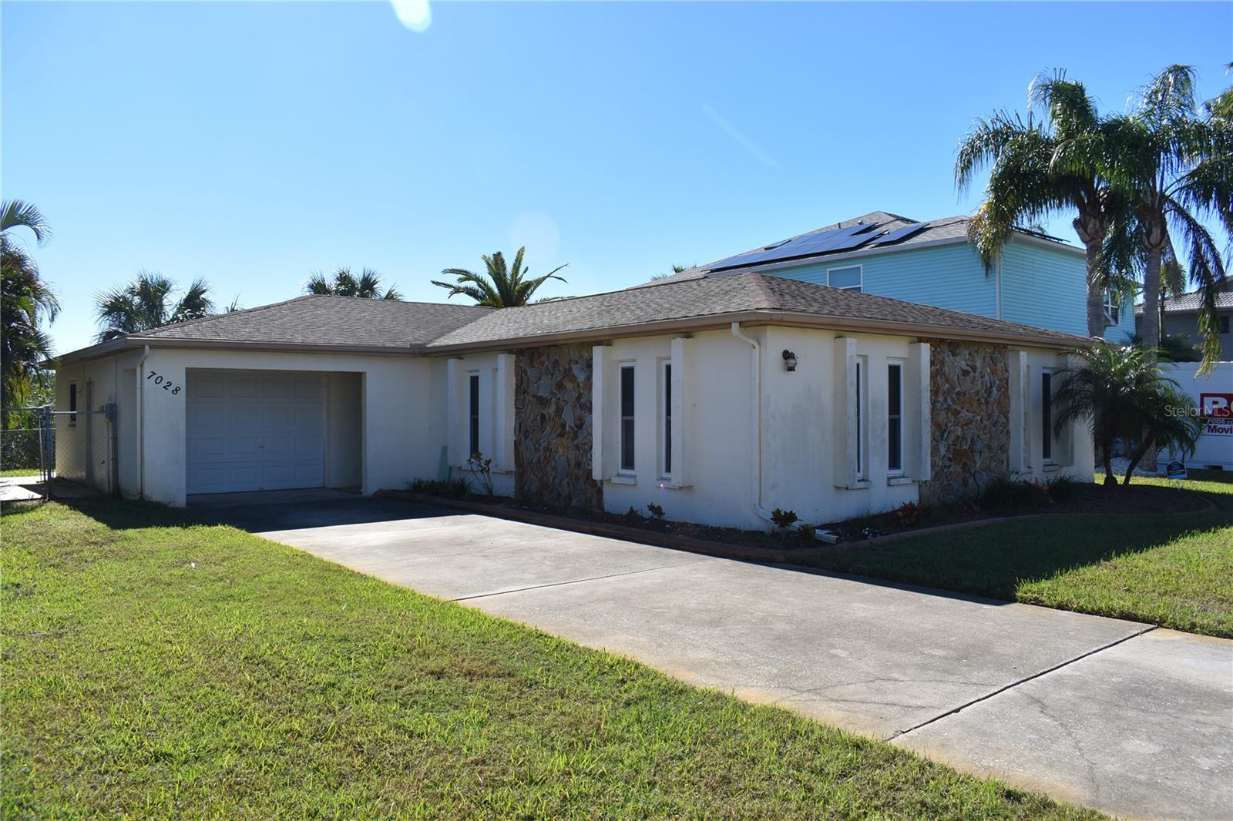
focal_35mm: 27
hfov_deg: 67.4
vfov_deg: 47.9
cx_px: 616
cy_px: 410
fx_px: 924
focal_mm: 18
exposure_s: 1/250
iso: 100
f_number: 8
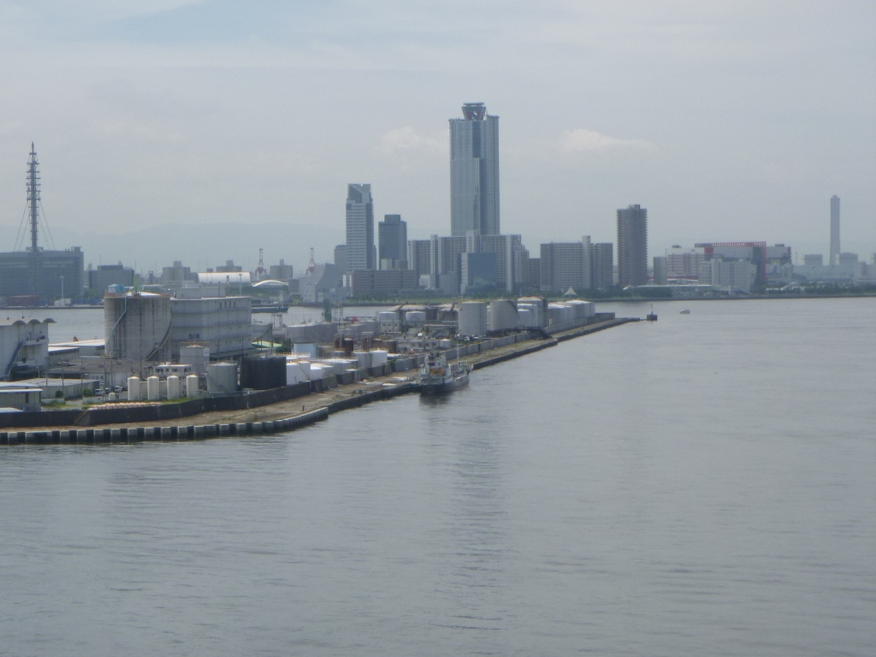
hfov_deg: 27.4
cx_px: 438
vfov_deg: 20.7
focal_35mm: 71
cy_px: 328
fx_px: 1797
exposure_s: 1/500
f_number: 5.5
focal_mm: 12.8
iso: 100
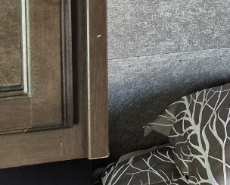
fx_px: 804
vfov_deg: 12.3
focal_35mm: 118
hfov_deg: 14.4
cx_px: 412
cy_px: -120
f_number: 1.8
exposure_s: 1/120
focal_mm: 5.4
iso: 800
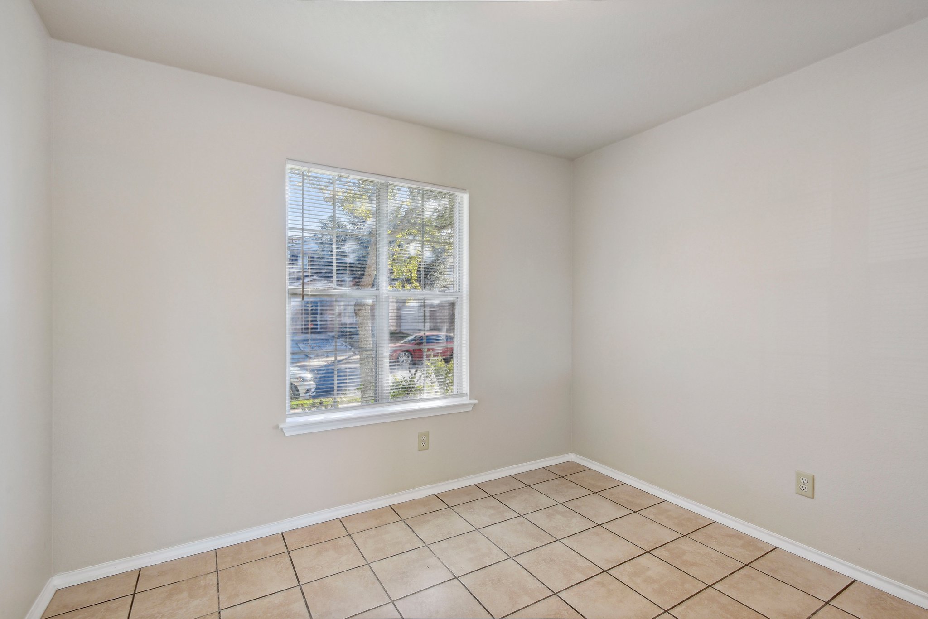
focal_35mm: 17
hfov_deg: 93.3
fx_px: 438
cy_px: 310
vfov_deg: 70.5
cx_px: 464
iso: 400
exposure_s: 1/25
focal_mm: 17
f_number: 8
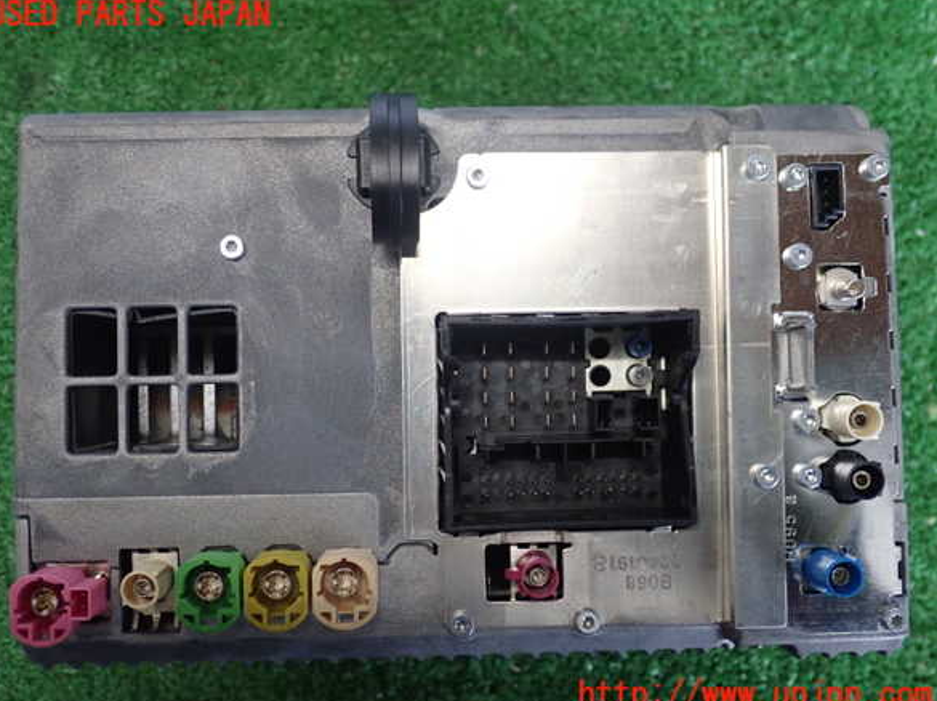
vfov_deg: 36.8
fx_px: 1055
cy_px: 355
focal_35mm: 39
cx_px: 460
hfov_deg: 47.9
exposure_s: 1/125
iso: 800
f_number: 2.7
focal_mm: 6.86
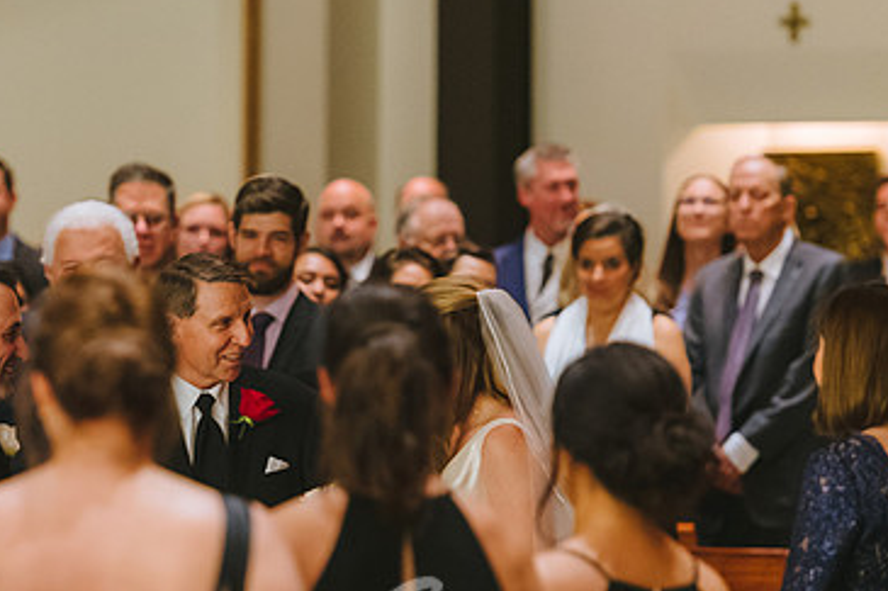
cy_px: 422
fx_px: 6829
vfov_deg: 5.0
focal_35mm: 277
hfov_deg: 7.4
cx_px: 223
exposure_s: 1/125
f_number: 2.8
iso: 5000
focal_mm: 150
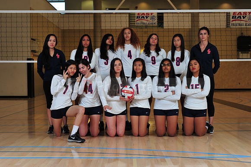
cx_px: 126
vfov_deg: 27.0
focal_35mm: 50
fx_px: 348
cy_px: 84
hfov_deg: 39.6
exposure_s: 1/125
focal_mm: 50
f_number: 5.6
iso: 400
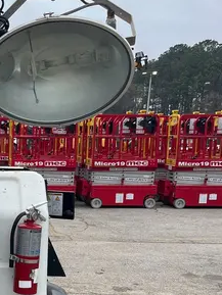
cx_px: -50
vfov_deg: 28.9
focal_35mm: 66
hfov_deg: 20.7
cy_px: 223
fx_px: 564
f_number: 1.6
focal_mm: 5.1
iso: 50
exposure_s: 1/1117
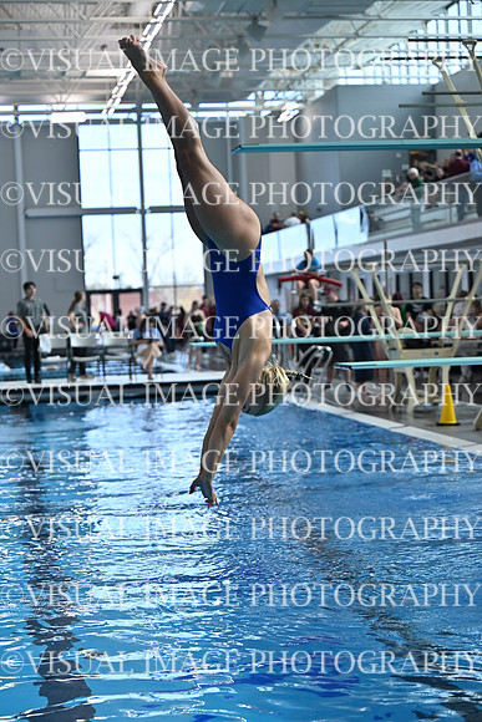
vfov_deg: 28.8
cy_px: 361
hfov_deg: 19.5
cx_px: 241
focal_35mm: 70
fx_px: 1405
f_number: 2.8
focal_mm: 70
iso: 640
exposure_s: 1/1600
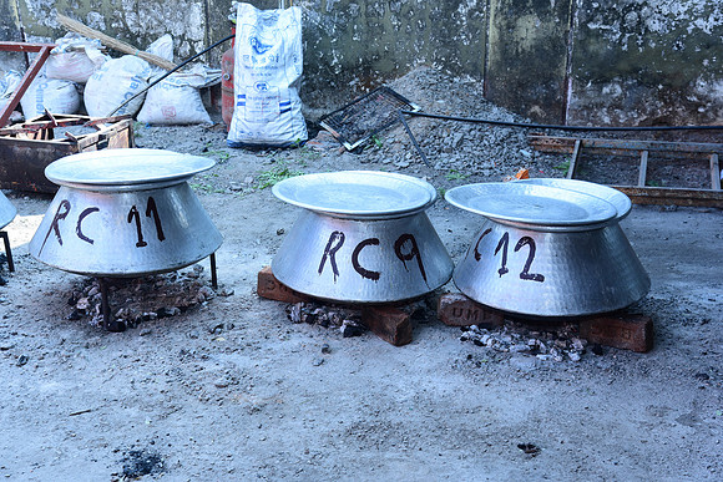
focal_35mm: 52
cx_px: 362
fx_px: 1045
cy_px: 241
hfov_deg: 38.2
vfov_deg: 26.0
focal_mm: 52
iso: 400
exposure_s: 1/200
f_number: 5.6
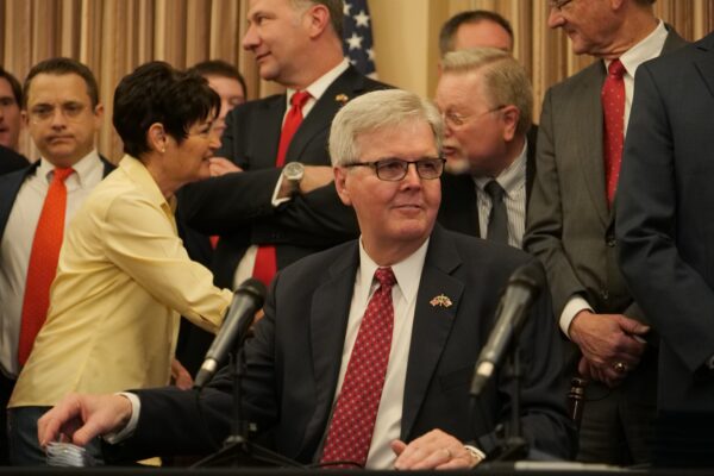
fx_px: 2082
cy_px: 238
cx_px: 357
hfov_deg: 19.5
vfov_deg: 13.0
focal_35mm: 105
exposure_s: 1/100
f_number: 4
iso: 6400
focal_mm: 105
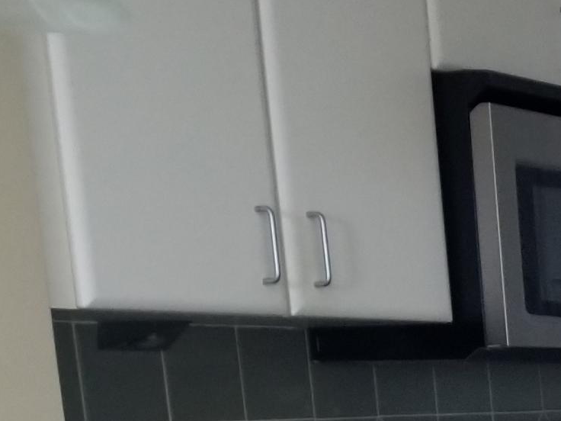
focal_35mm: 106
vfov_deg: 12.4
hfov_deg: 15.7
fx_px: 1718
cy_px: 820
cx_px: 1032
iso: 200
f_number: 1.7
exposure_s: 1/10
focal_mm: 4.3
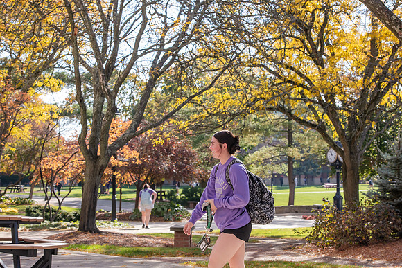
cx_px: 201
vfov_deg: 17.1
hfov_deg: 25.4
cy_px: 134
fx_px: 894
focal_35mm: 80
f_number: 8
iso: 250
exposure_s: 1/200
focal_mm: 80
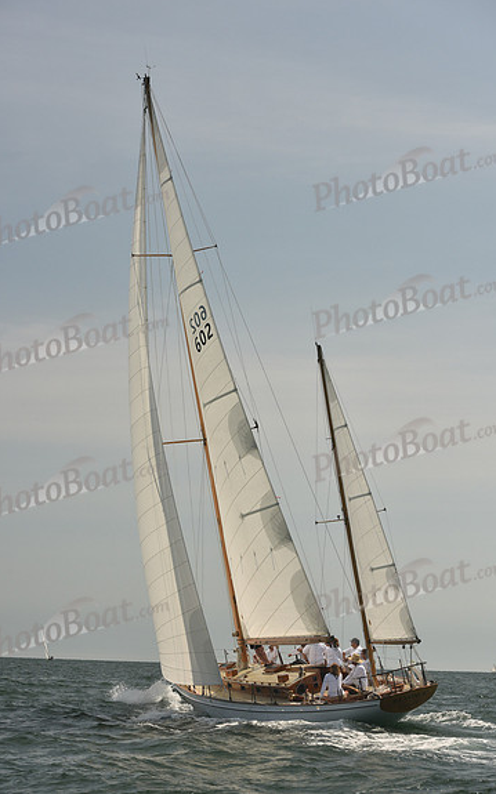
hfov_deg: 18.1
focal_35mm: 72
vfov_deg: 28.6
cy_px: 395
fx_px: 1558
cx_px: 241
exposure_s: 1/1250
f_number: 8
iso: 320
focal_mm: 70
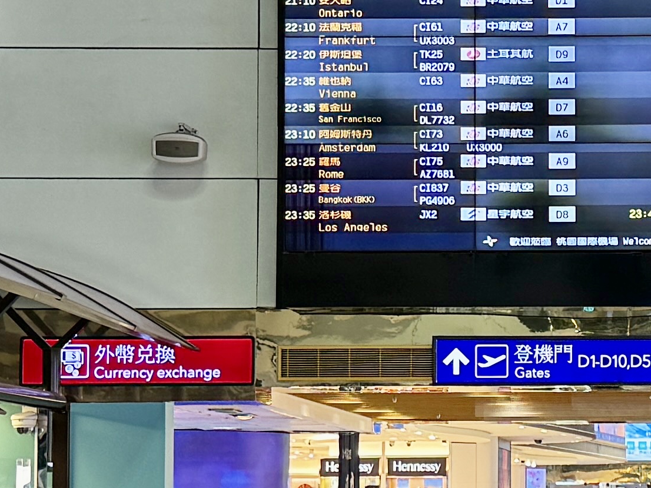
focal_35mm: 124
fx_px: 2331
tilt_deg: +3.1
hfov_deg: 15.6
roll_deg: +0.3
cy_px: 347
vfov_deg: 11.9
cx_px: 660
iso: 160
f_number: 1.78
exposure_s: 1/120
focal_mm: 6.86
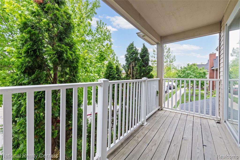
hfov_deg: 104.3
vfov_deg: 81.2
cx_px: 120
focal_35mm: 14
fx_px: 93
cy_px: 80
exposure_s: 1/50
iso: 400
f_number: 10
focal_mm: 14
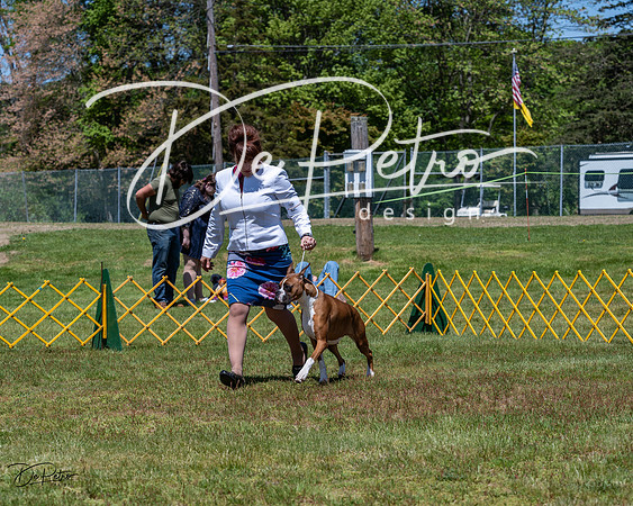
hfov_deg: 18.1
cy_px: 253
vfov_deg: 14.5
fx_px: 1983
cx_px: 316
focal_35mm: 106
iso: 100
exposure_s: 1/640
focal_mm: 94
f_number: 6.3
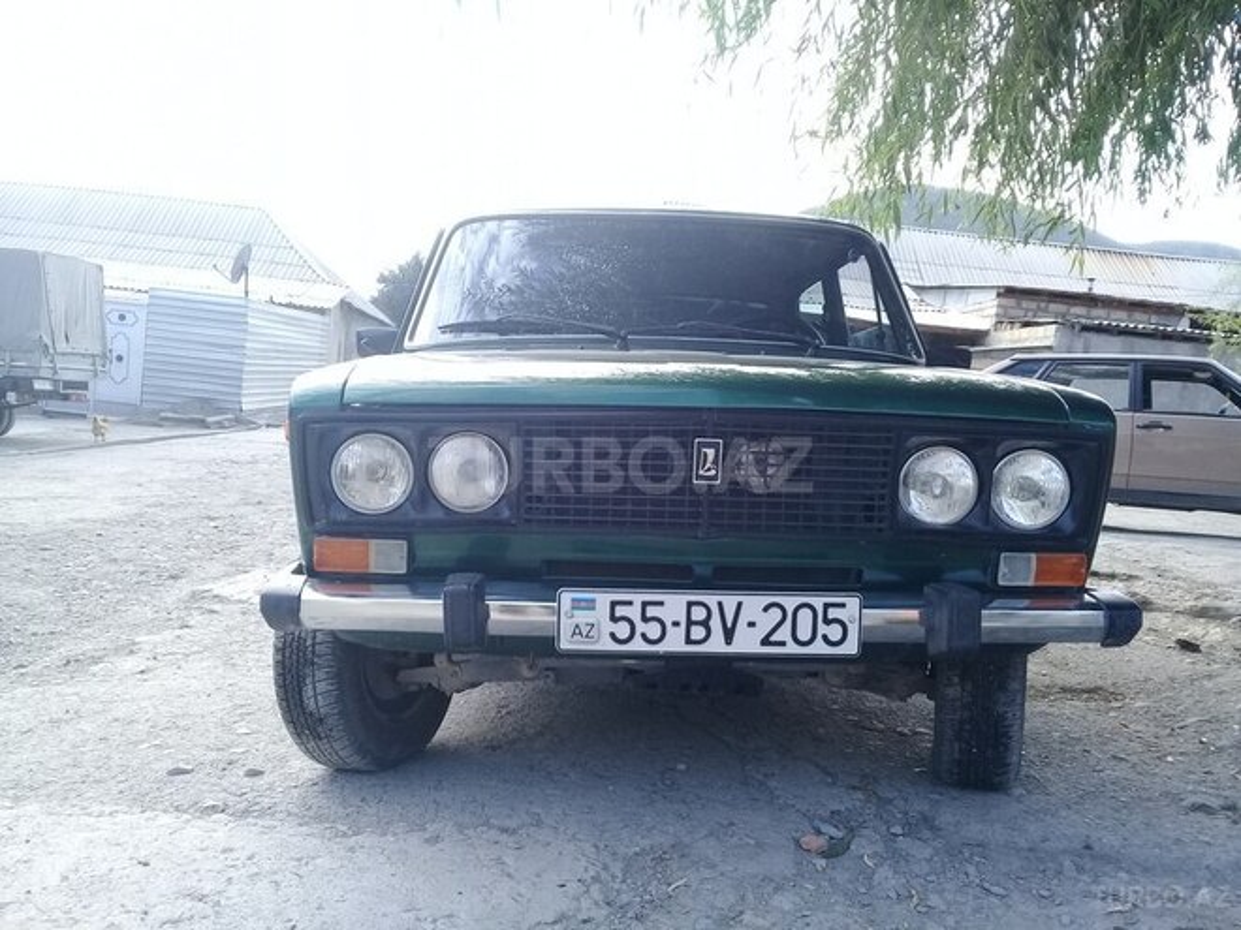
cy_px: 465
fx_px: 1111
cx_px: 620
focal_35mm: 31
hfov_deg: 58.4
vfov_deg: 45.4
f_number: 2.2
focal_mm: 3.3
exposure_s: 1/198
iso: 50
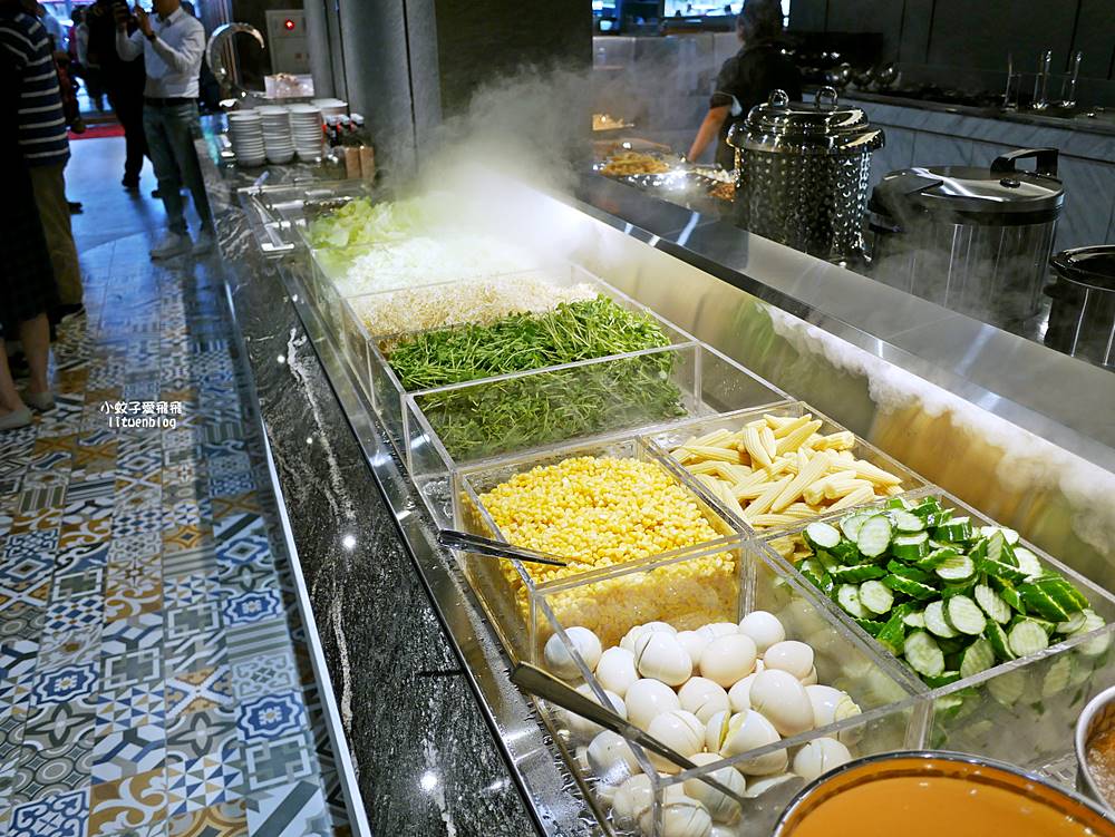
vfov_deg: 49.8
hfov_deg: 63.4
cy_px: 418
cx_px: 558
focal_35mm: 28
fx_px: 902
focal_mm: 14
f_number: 2.5
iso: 200
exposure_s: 1/160
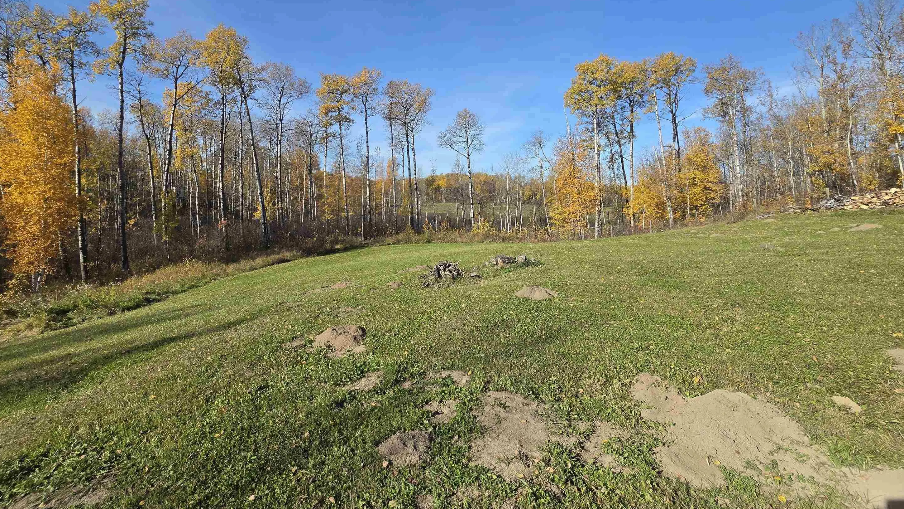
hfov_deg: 102.9
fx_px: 360
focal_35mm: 15
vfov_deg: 69.4
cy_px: 191
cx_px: 431
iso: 100
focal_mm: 2.2
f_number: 2.2
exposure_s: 1/2859
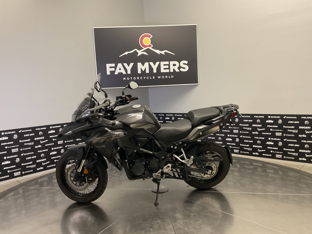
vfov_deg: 48.2
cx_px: 156
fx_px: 261
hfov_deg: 61.7
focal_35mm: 29
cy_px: 117
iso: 200
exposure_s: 1/60
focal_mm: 3
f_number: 1.8
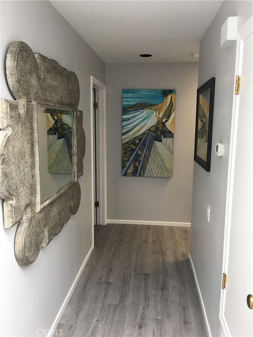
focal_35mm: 29
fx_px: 283
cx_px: 126
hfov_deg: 48.2
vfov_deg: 61.7
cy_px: 168
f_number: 2.2
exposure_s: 1/15
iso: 40
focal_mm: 4.15
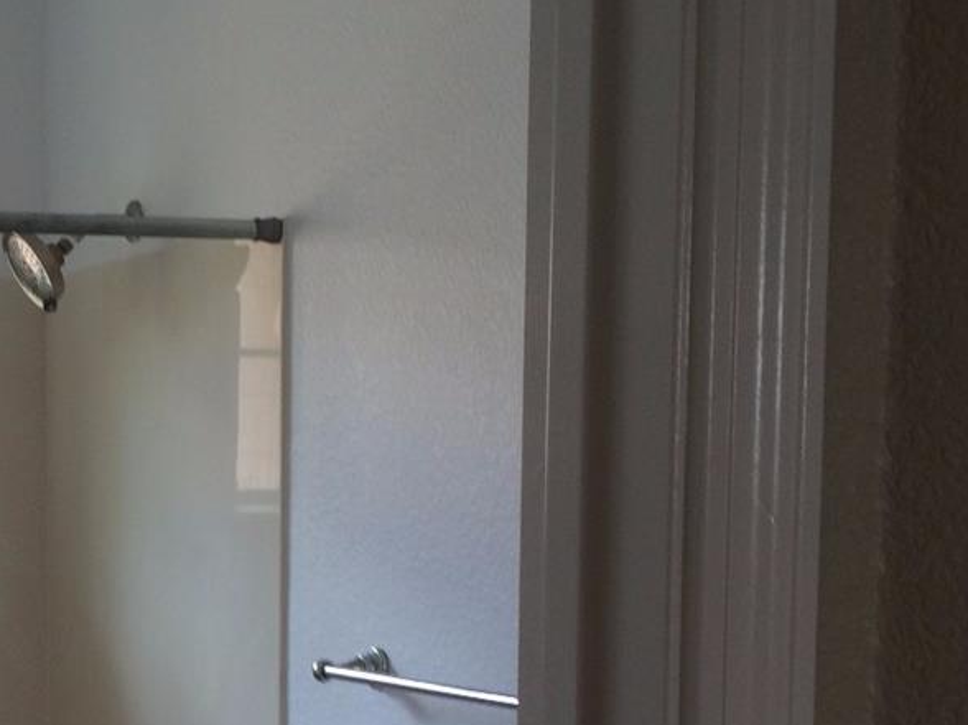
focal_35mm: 74
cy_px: 740
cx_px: 20
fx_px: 2068
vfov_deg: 19.3
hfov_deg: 25.2
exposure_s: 1/40
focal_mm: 4.15
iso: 40
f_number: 2.2
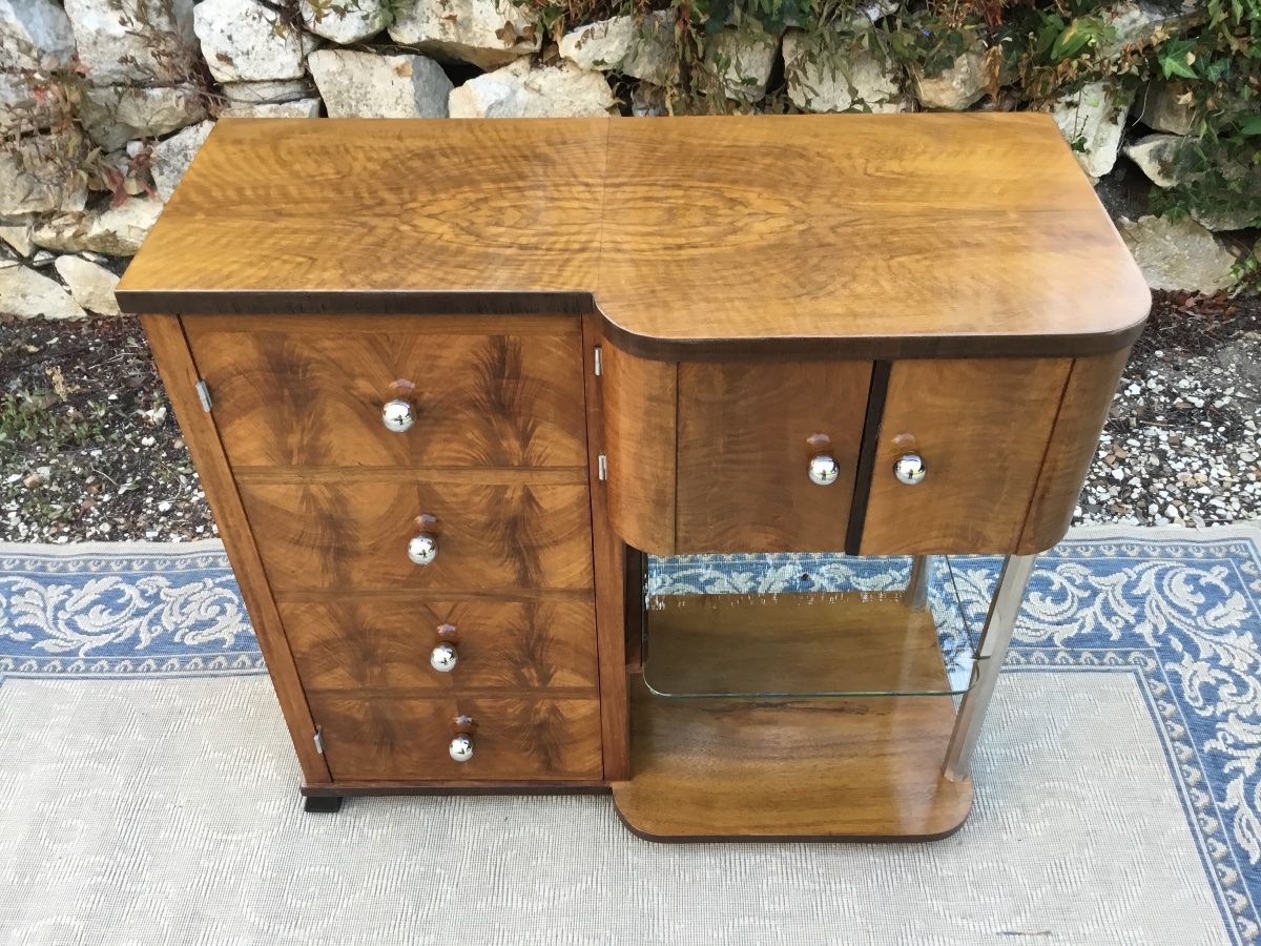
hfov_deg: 58.4
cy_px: 473
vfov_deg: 45.4
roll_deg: +0.2
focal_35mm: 31
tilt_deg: -39.5
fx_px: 1129
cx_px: 630
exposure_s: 1/33
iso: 32
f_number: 2.4
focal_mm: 3.3
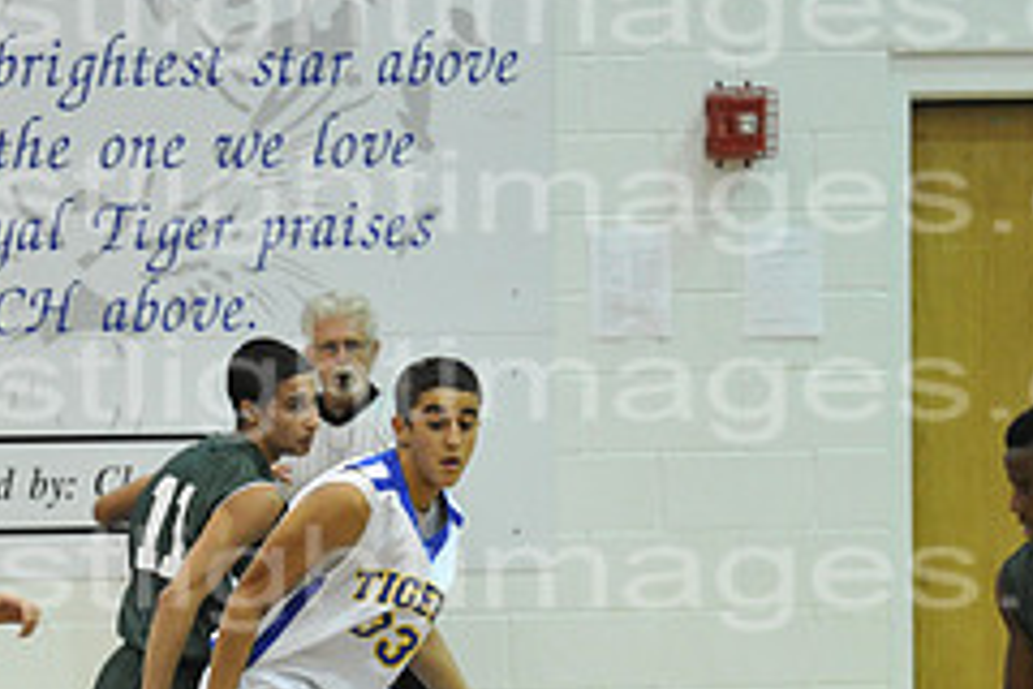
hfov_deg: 4.3
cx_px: 379
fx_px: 13887
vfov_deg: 2.8
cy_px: 672
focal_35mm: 484
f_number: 3.2
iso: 5000
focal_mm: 200
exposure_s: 1/400
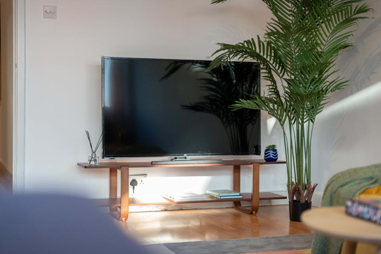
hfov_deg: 33.0
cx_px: 190
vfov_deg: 22.3
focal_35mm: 61
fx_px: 644
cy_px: 127
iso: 640
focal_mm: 60.8
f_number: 2.8
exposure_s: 1/200
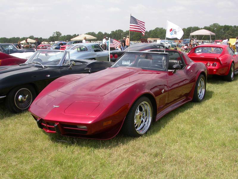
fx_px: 261
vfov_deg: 37.7
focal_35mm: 38
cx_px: 119
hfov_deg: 49.0
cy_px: 90
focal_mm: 7.85
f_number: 6.7
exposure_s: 1/321
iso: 100
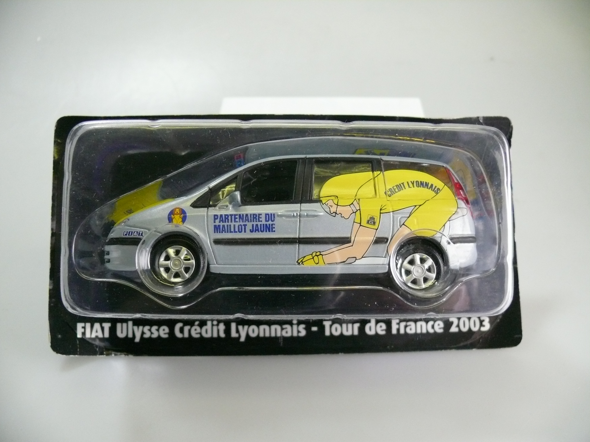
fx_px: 597
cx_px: 295
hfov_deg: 52.6
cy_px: 221
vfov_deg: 40.7
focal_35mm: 35
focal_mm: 7.4
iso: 400
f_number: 2.8
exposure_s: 1/400
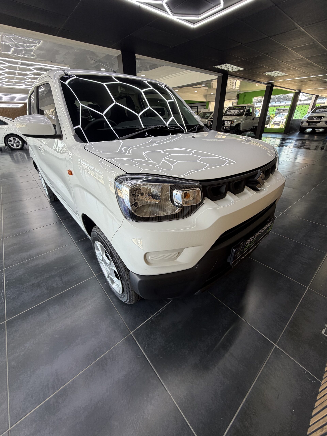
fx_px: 176
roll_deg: +0.7
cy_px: 218
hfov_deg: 85.7
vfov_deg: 102.1
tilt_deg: -28.0
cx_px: 164
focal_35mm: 14
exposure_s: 1/100
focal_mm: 2.22
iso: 64
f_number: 2.2
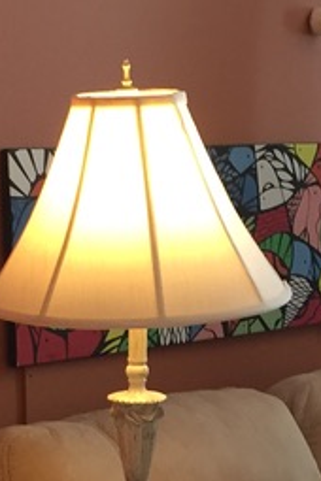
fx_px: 1618
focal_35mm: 121
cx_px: 242
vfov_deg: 16.4
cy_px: 543
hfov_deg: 11.3
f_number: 2.2
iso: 64
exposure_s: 1/30
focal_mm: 4.15
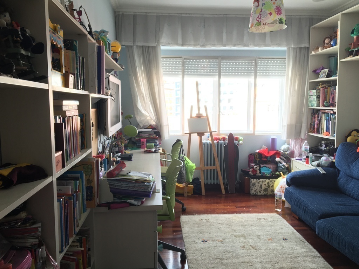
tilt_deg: -5.8
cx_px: 180
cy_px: 134
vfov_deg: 48.2
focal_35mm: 29
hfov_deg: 61.7
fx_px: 301
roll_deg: -0.2
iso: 32
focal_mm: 4.15
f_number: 2.2
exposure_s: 1/33
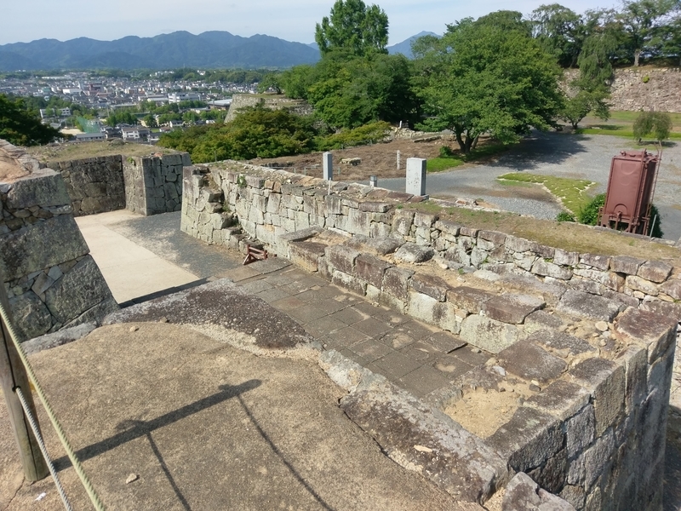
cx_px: 340
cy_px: 256
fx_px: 511
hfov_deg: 67.3
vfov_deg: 53.1
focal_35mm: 26
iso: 100
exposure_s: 1/2341
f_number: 1.8
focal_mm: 4.58
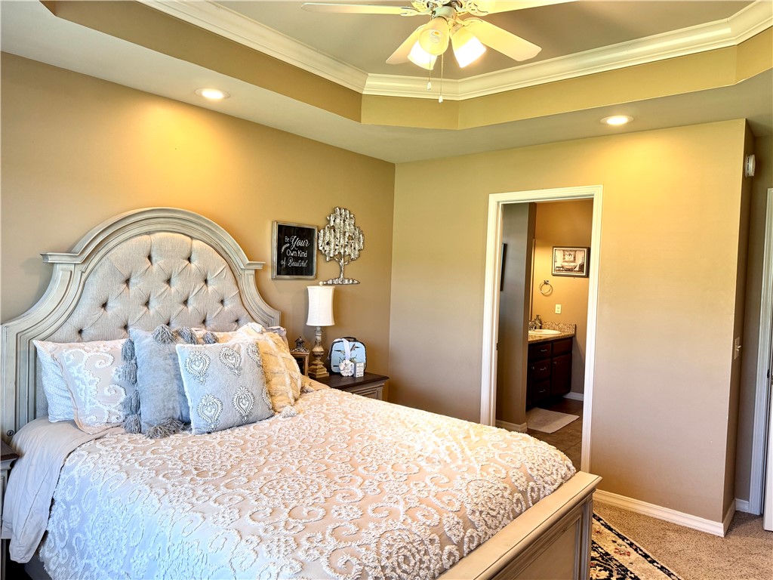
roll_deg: -2.3
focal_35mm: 24
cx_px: 386
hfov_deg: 71.6
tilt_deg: -2.6
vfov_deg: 56.8
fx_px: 536
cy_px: 290
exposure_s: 1/120
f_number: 1.78
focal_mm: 6.76
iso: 160
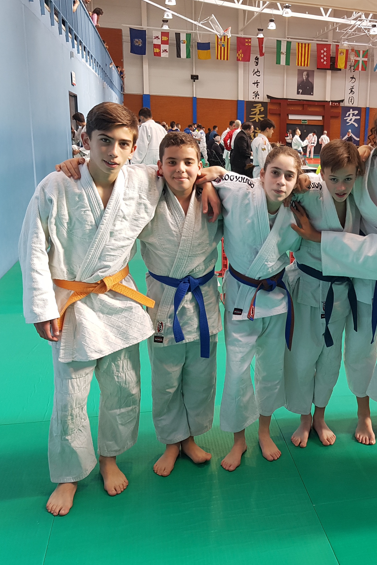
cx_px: 335
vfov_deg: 51.9
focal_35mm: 37
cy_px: 281
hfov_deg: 34.1
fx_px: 581
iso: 50
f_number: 1.7
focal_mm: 4.2
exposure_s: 1/107
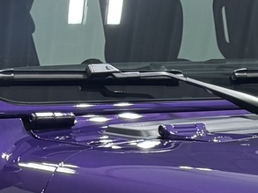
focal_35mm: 182
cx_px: 285
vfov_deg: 7.7
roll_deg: +1.2
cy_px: 434
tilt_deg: -14.6
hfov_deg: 10.7
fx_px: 1355
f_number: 1.6
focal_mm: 5.96
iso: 80
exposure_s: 1/120
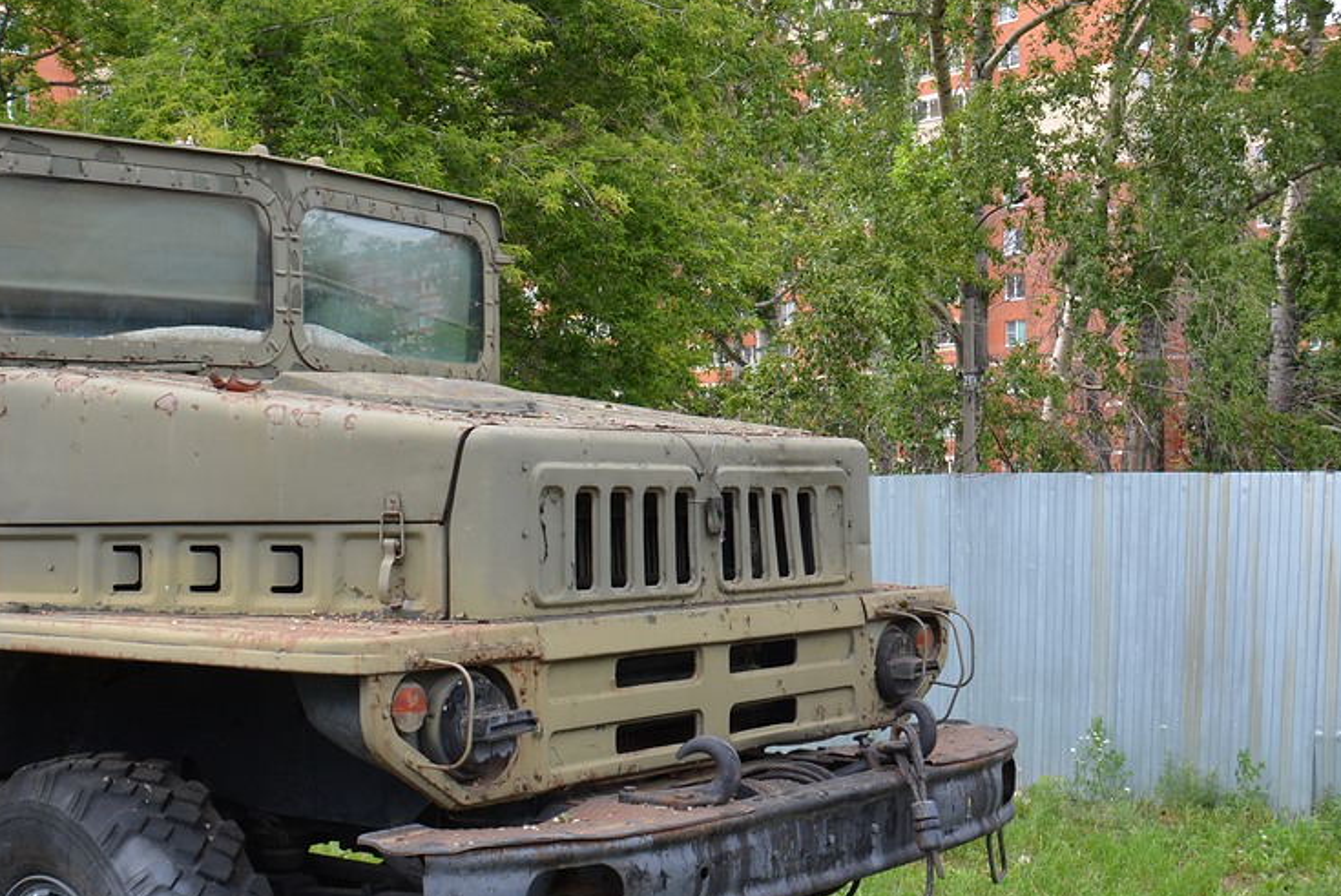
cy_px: 571
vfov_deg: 30.4
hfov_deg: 42.4
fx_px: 1640
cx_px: 257
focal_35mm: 44
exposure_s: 1/160
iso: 200
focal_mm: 18
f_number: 6.3
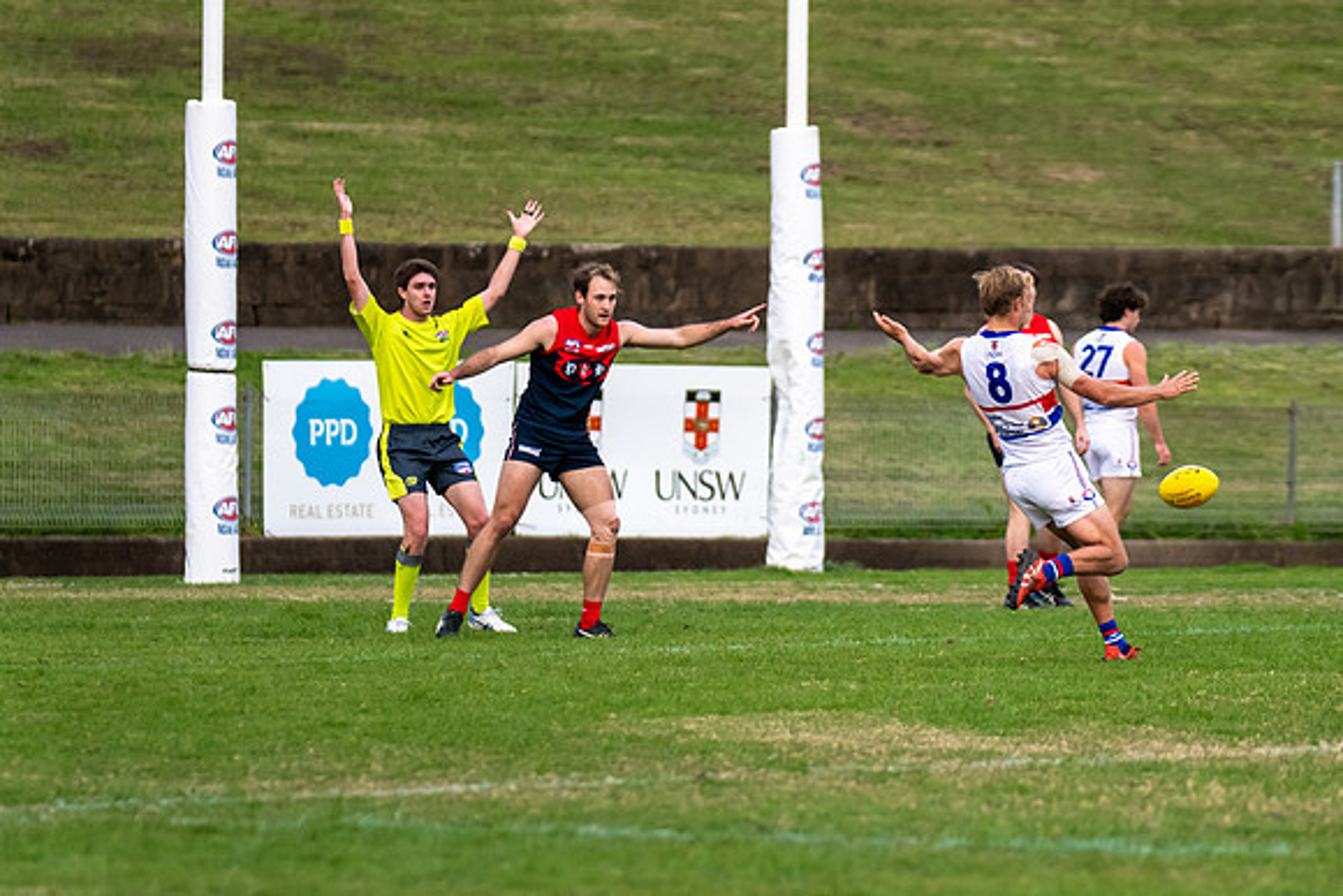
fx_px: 13765
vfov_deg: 3.7
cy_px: 458
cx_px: 933
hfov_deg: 5.6
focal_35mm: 369
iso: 1400
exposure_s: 1/1250
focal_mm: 250
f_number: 4
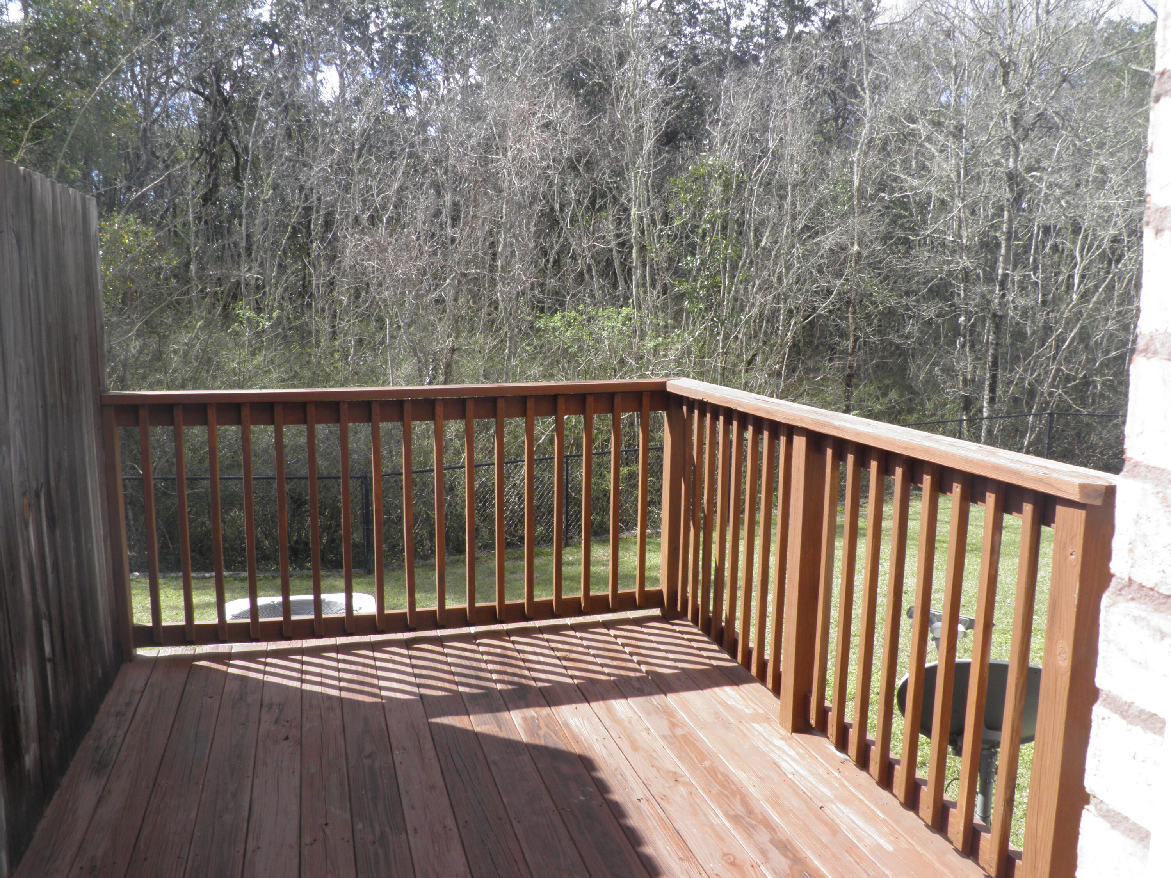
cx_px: 586
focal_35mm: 28
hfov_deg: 63.4
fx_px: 947
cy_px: 439
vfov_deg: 49.7
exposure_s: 1/100
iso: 50
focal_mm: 4.9
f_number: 5.7
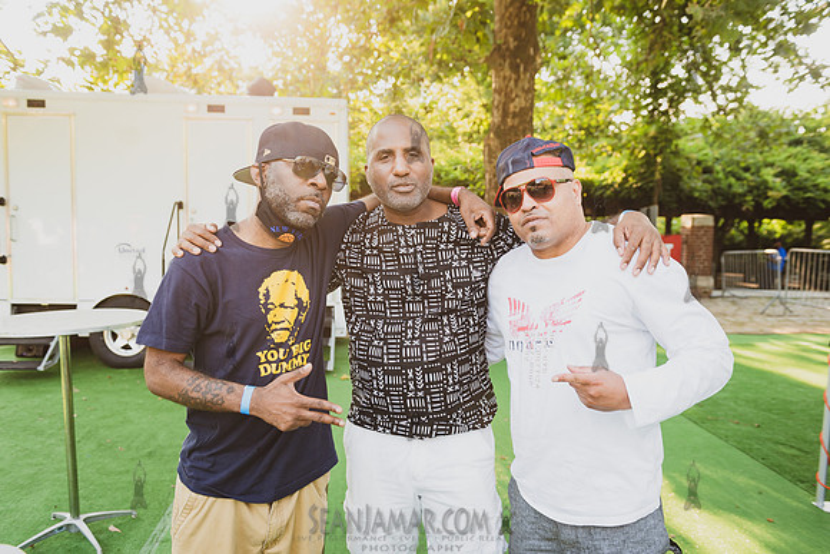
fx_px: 669
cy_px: 277
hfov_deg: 63.6
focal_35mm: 29
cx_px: 415
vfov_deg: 45.0
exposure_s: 1/100
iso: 200
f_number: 4
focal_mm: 29
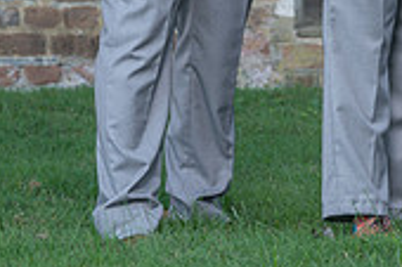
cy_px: -125
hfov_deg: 4.7
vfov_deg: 3.1
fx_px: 4909
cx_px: 526
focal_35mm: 440
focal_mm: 114
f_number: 5.6
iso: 100
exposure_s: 1/200
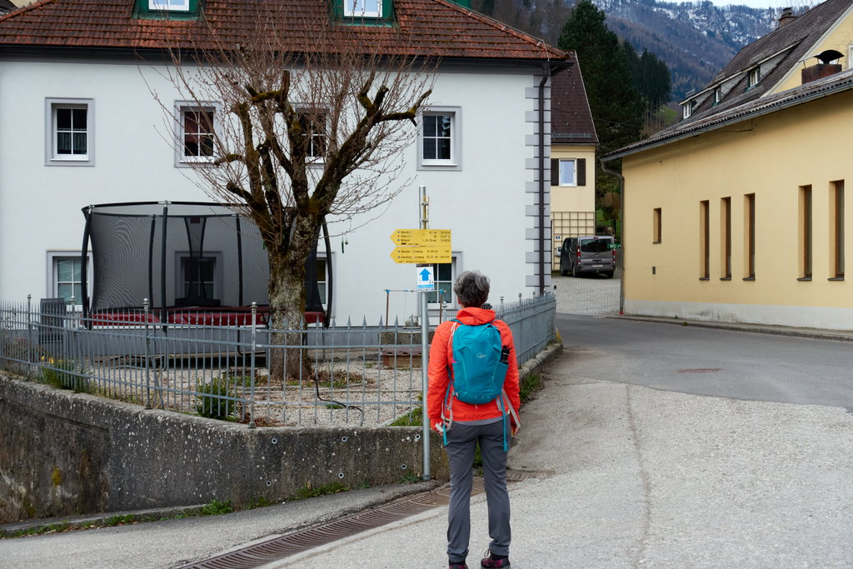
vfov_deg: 27.5
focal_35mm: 49
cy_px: 284
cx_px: 426
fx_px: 1161
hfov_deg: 40.3
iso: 125
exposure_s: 1/200
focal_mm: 17.9
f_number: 5.6
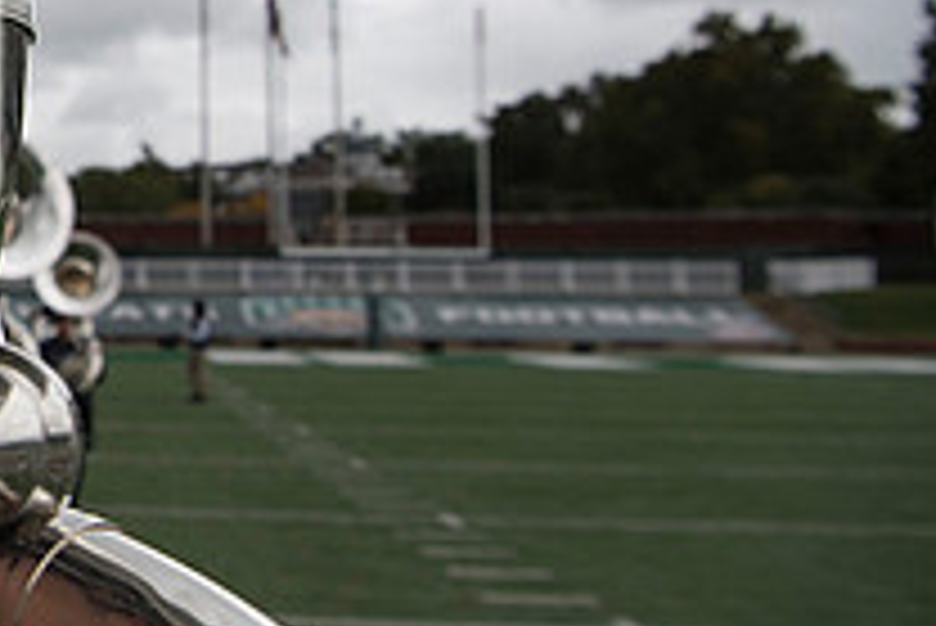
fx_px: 1743
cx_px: -338
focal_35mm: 67
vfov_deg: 20.1
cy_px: 124
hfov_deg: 25.2
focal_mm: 24
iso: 640
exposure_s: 1/3200
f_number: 5.6
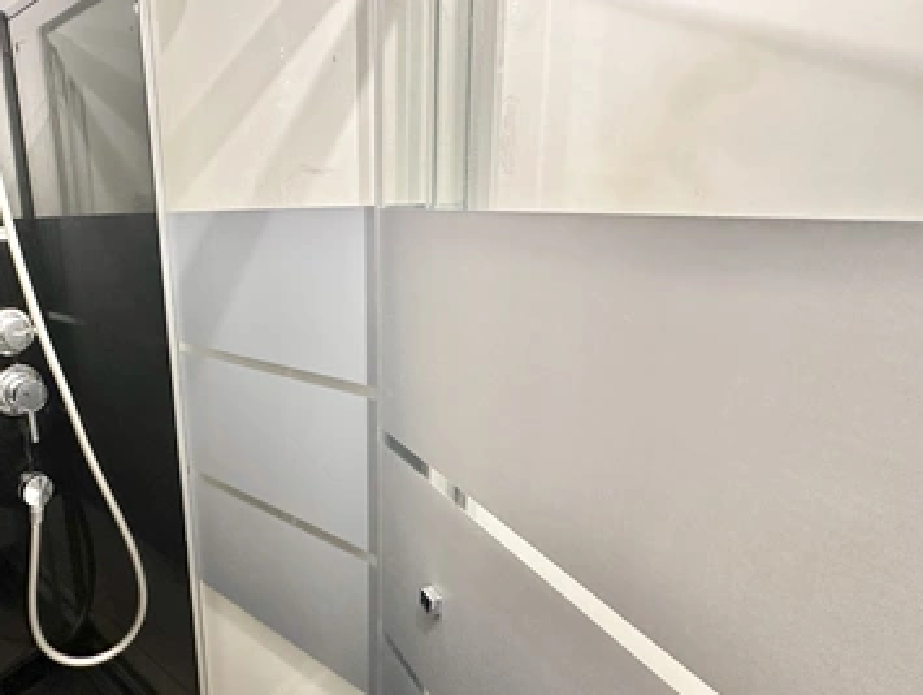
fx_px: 561
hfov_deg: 74.1
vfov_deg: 63.5
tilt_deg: -11.6
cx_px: 246
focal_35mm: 21
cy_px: 323
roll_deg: +3.7
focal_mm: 2.22
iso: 250
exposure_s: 1/50
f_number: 2.2
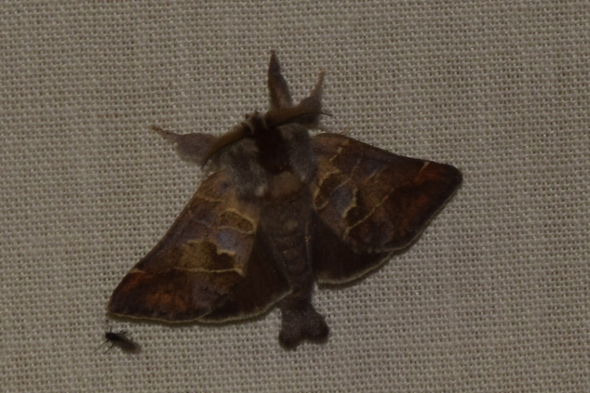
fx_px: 5213
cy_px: 242
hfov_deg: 6.5
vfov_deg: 4.3
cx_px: 248
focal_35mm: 318
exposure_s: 1/200
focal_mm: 140
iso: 100
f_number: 16
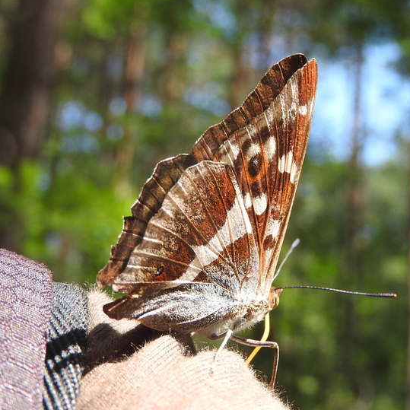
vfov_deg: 19.1
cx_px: 263
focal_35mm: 91
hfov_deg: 19.0
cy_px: 179
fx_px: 1219
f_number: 4.2
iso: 100
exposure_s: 1/200
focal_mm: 11.6
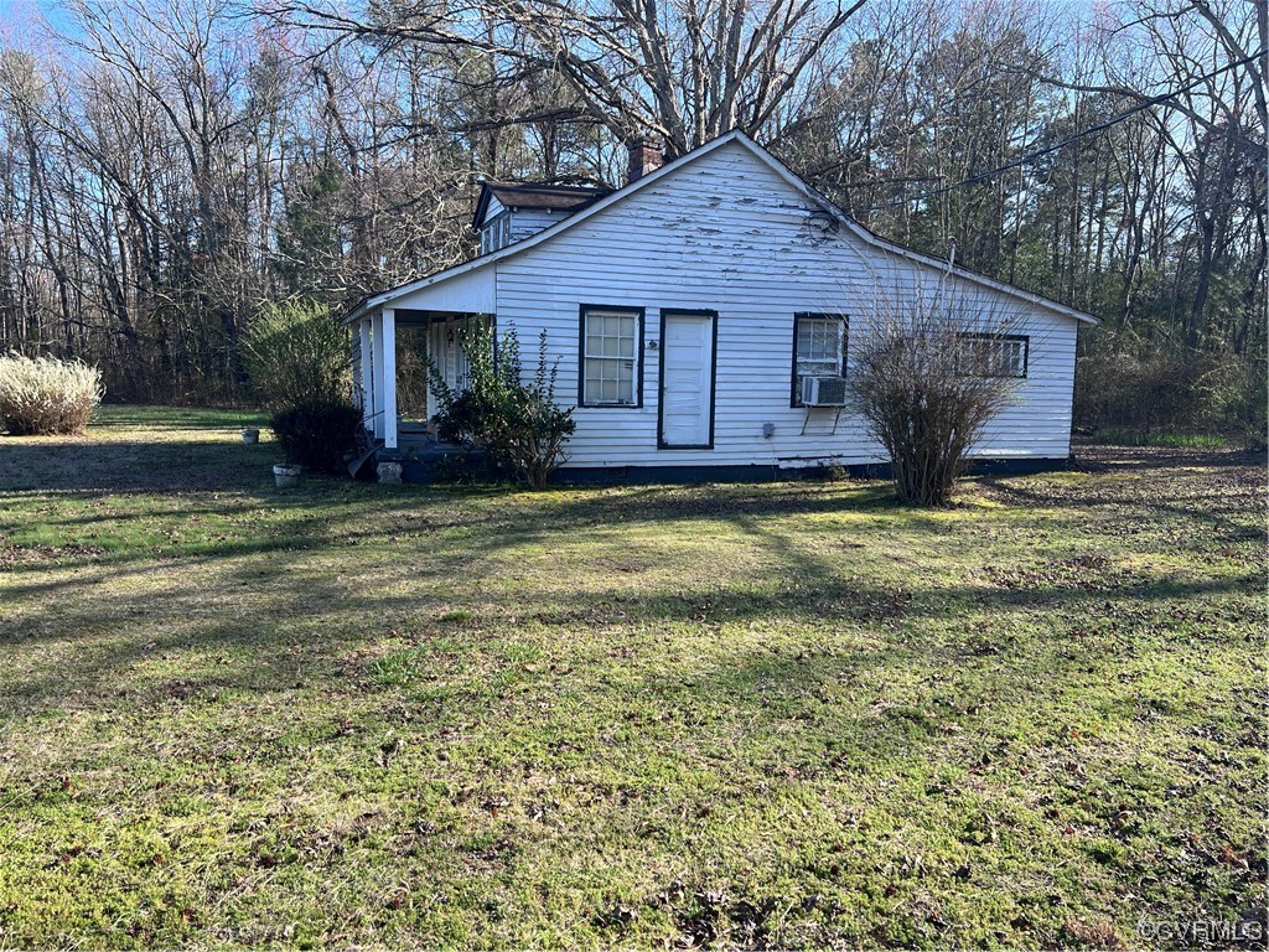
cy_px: 476
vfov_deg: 53.1
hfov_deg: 67.3
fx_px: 953
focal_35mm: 26
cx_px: 634
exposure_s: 1/991
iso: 50
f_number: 1.5
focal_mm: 5.7
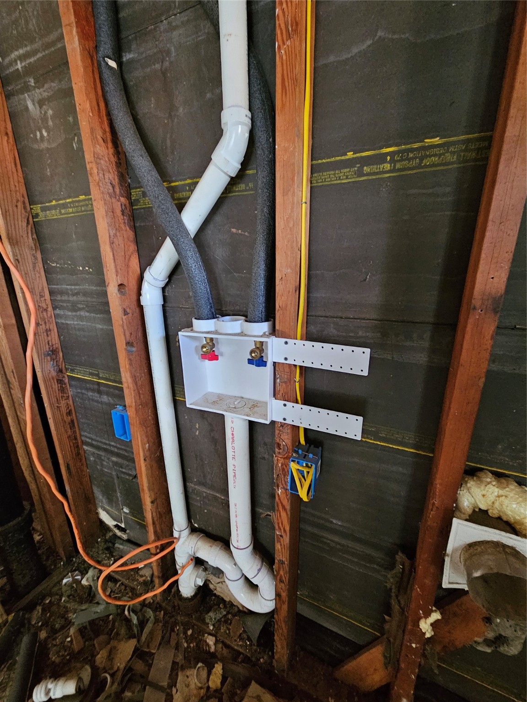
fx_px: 264
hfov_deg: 89.9
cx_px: 264
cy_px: 351
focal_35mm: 13
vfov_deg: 106.2
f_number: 2.2
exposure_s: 1/24
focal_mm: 2.2
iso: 800
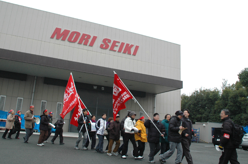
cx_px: 124
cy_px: 82
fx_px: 186
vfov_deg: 47.8
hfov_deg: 67.5
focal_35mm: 27
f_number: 8
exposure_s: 1/250
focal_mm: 18
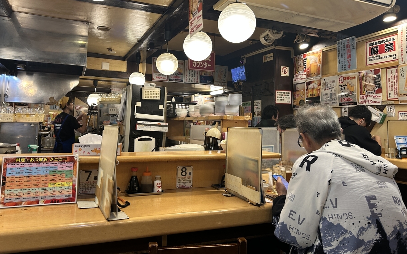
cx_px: 203
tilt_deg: +4.0
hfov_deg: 66.5
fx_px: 311
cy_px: 101
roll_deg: -1.6
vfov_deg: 44.3
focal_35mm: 28
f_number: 1.5
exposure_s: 1/50
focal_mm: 5.7
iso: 100
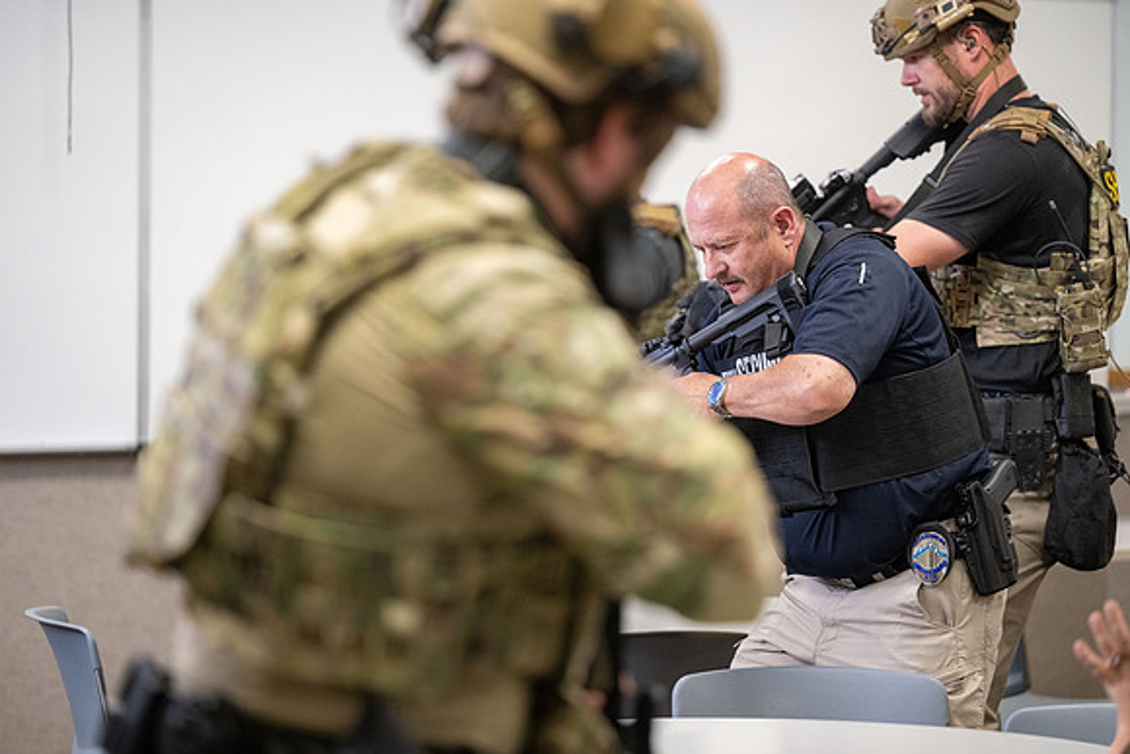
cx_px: 565
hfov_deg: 15.8
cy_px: 377
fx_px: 4081
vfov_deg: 10.6
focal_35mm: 130
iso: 2000
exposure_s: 1/500
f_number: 2.8
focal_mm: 130
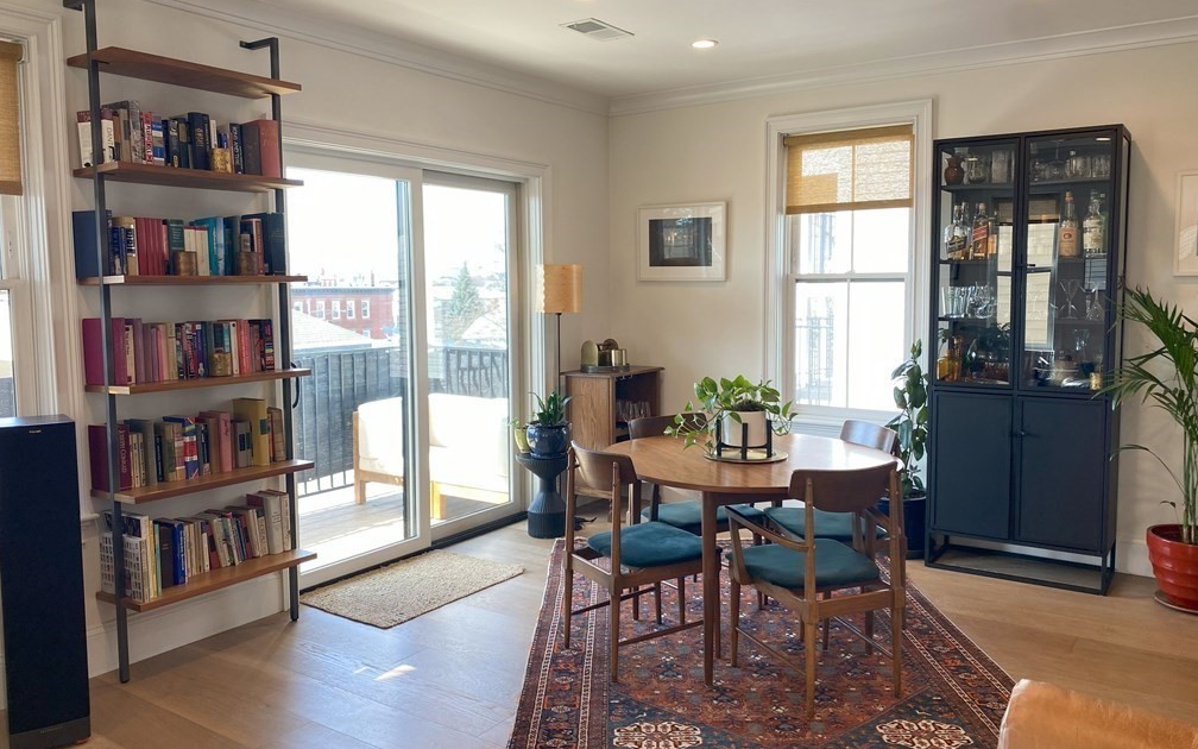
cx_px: 599
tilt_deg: -4.3
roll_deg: +0.2
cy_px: 358
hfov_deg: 66.5
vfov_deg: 44.5
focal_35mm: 28
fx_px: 914
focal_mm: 4.25
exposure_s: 1/120
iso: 50
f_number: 1.8
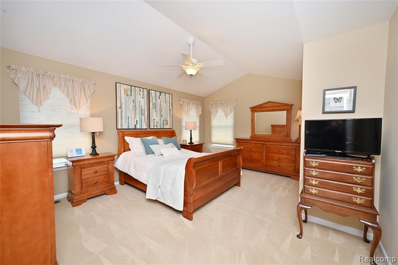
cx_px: 199
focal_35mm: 14
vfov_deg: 81.2
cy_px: 132
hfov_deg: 104.3
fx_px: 155
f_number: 9
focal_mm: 14
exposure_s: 1/60
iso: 800
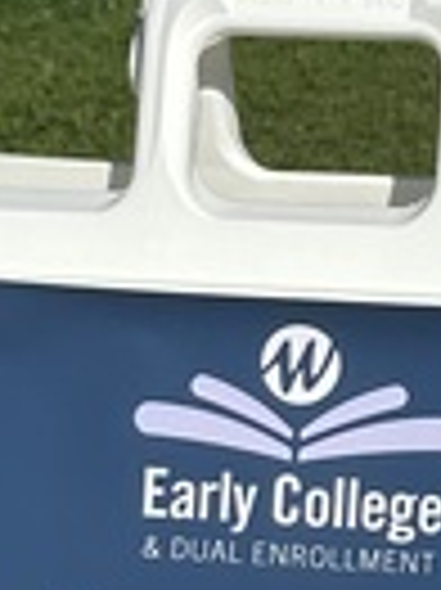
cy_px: 473
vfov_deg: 10.5
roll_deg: -0.9
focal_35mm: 188
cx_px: 576
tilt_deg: -14.3
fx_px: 3199
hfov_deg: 7.8
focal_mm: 6.86
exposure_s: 1/8929
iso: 80
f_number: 1.78
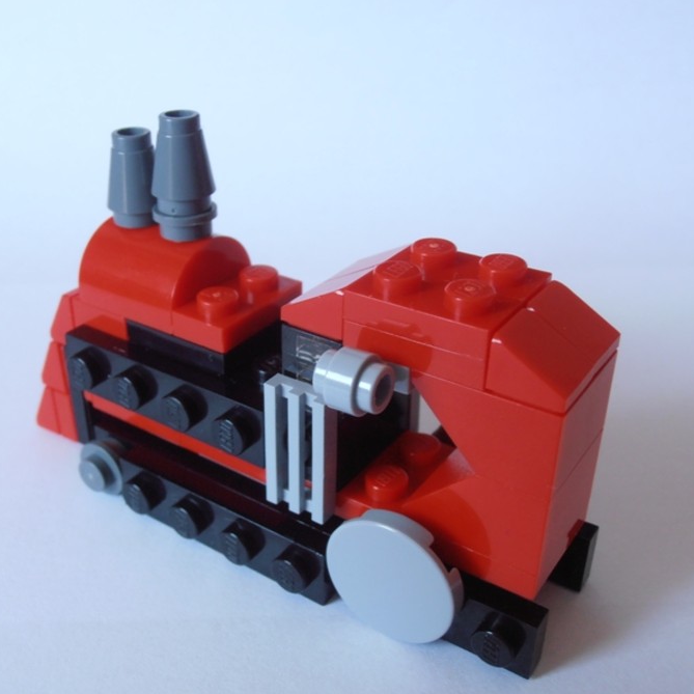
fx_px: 998
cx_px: 311
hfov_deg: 38.3
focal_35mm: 44
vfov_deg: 38.3
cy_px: 348
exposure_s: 1/30
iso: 125
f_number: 3.9
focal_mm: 6.61
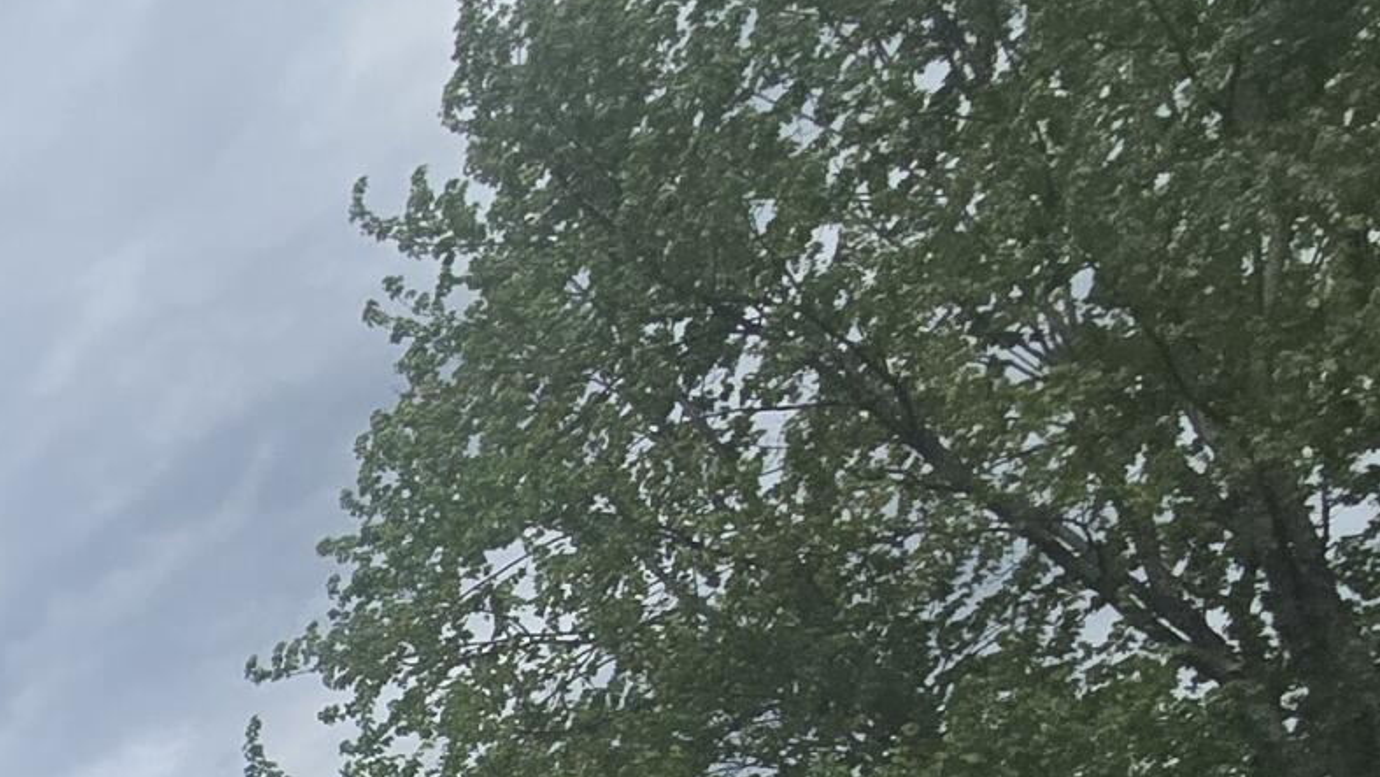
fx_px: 1976
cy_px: 1842
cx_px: -1054
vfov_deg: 14.7
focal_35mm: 54
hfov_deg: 22.9
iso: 50
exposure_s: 1/3100
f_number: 2.2
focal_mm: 2.2
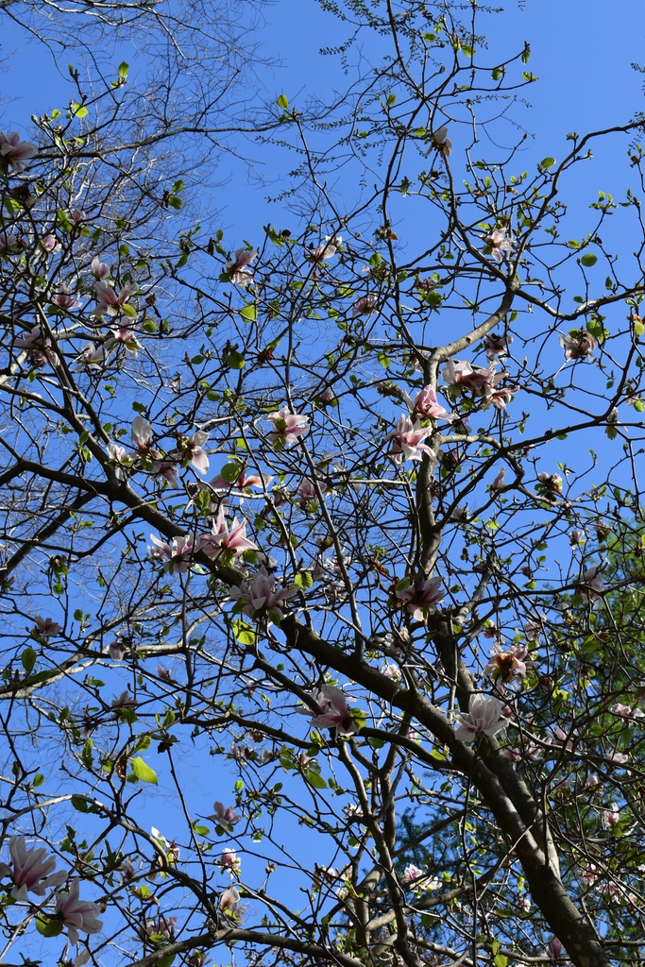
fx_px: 2216
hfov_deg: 16.6
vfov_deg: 24.6
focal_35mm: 82
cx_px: 322
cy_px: 484
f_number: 9
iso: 200
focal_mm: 55
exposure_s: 1/320
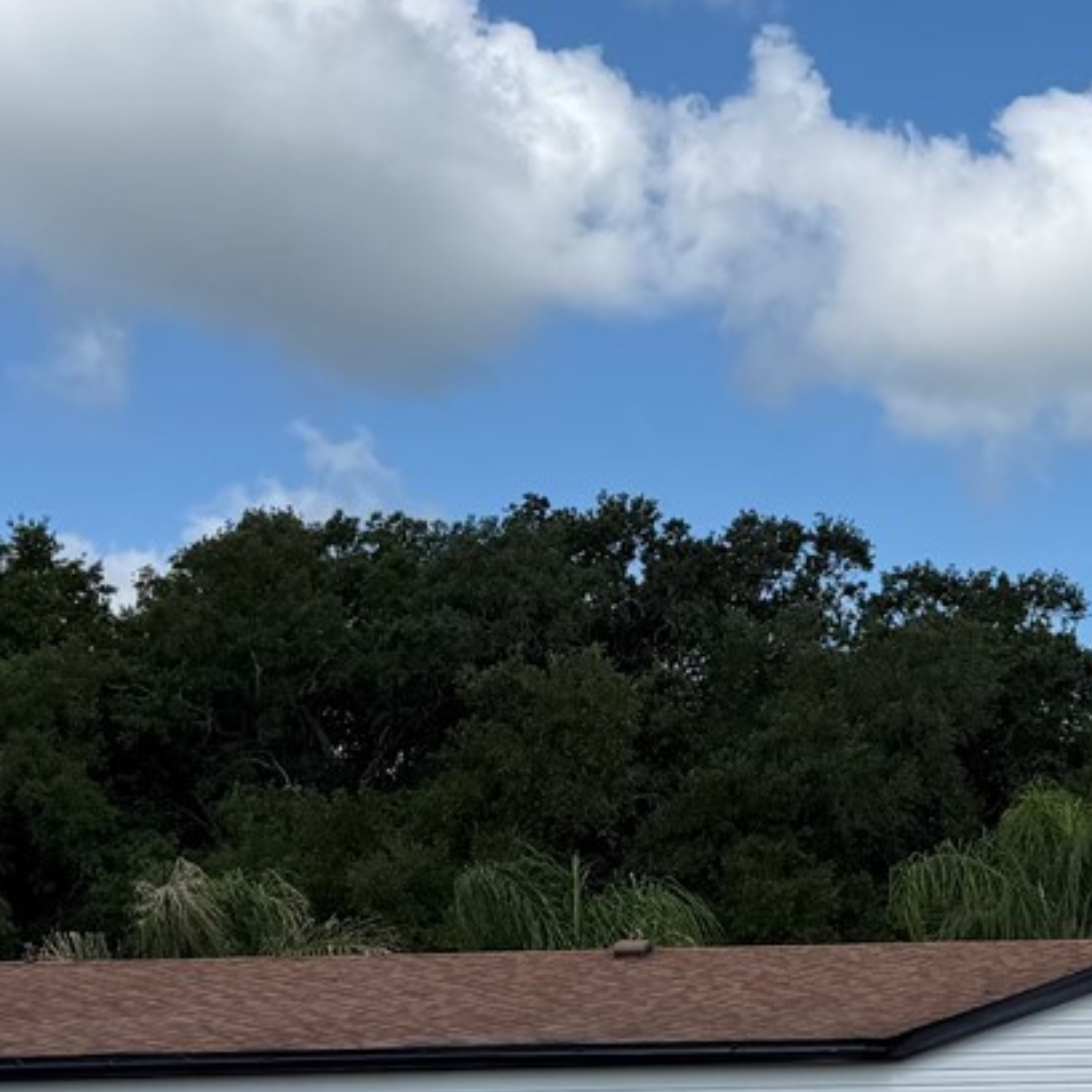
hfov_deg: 20.0
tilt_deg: +5.7
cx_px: 1199
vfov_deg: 20.7
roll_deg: +0.3
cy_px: 796
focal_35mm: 83
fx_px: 2962
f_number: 1.78
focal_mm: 6.76
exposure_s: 1/5714
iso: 80
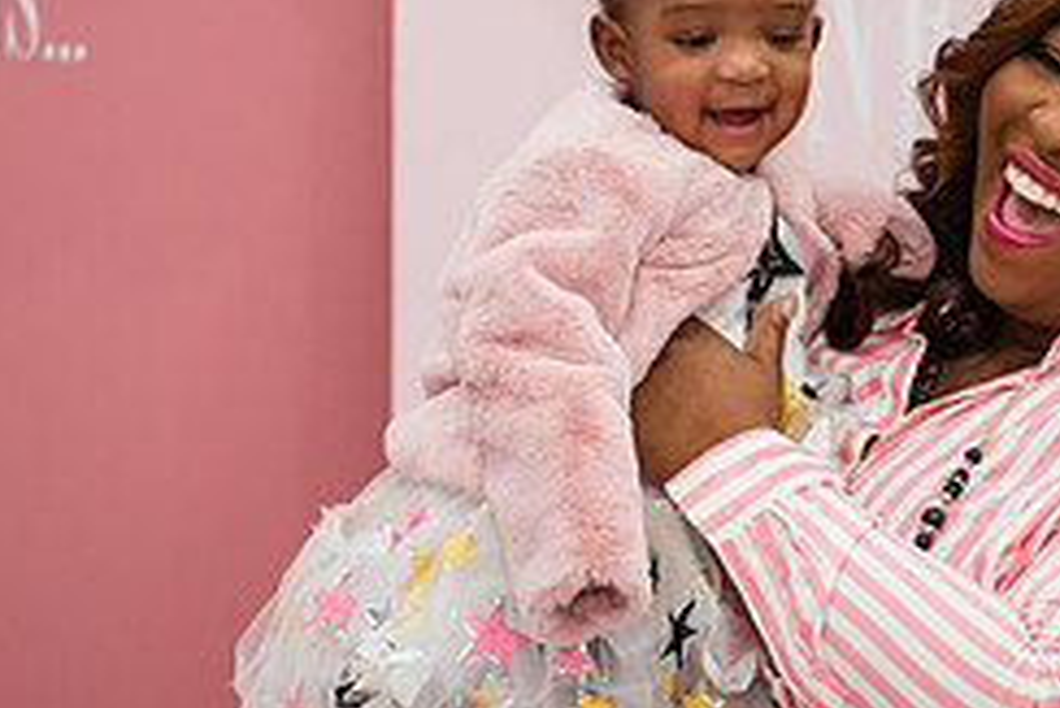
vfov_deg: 12.0
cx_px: 730
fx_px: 3359
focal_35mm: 114
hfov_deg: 17.9
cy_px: 308
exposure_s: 1/200
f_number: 3.2
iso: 800
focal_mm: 48
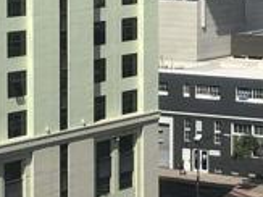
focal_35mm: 176
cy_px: -61
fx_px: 1336
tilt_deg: -3.1
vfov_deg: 8.3
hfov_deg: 10.1
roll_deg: +0.9
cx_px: 574
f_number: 1.8
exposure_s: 1/1779
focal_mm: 3.99
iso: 20
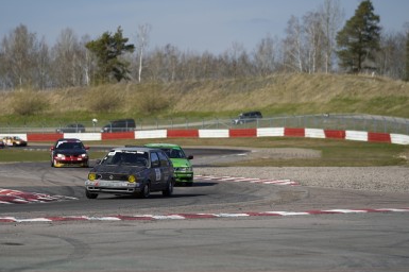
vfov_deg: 7.2
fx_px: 2168
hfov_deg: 10.8
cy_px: 159
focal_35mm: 191
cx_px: 144
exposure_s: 1/1000
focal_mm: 147
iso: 125
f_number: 3.5
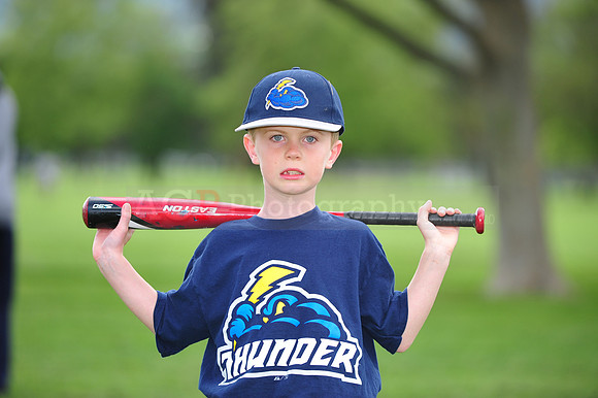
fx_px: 3320
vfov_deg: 6.9
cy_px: 199
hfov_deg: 10.3
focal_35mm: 200
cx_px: 299
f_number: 4.5
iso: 320
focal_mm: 200
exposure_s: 1/640
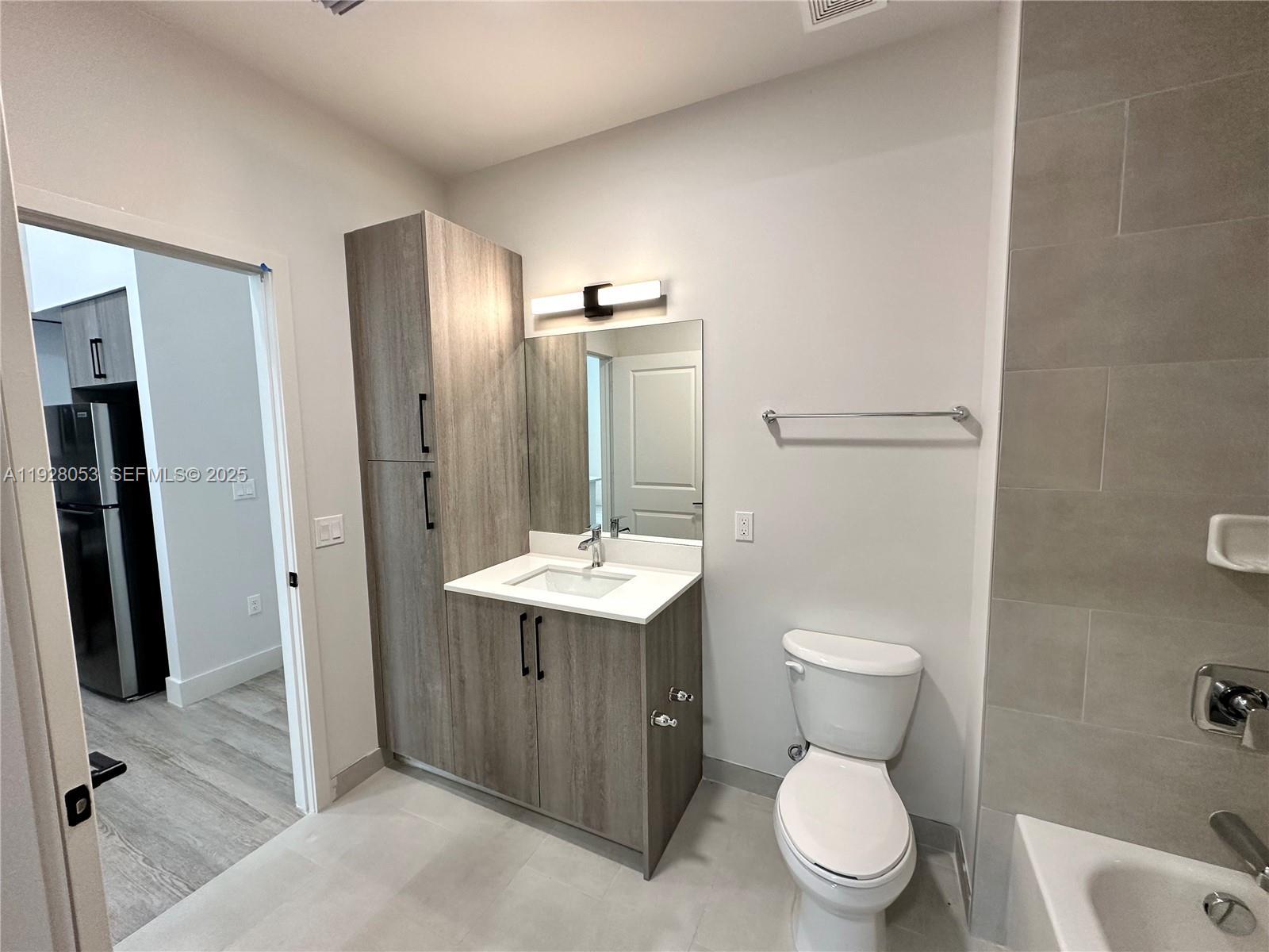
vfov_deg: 85.7
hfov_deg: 102.1
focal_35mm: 14
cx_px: 634
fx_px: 513
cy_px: 476
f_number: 2.2
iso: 200
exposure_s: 1/120
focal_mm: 2.22
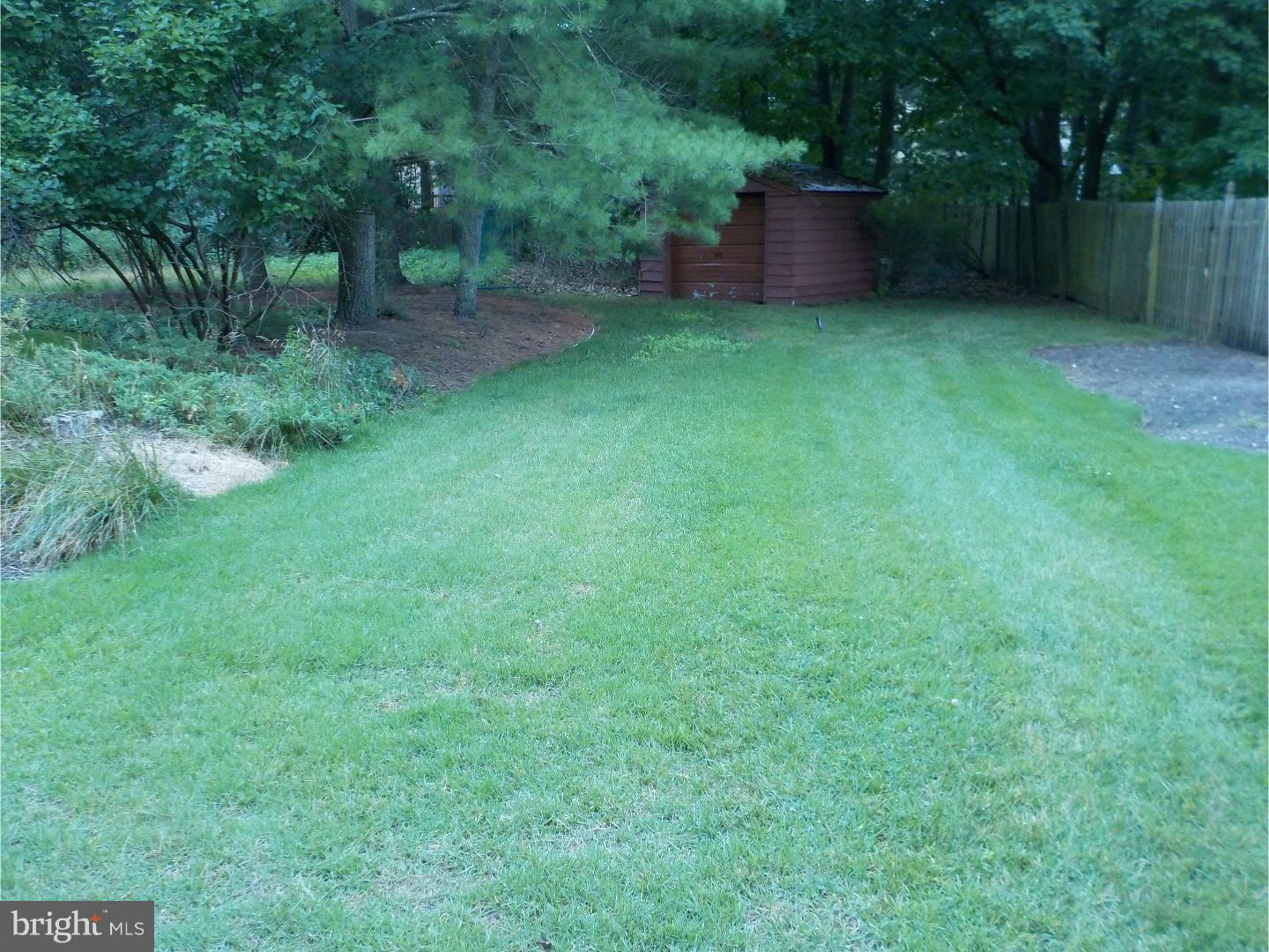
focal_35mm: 30
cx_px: 634
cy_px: 476
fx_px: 1100
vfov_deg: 46.8
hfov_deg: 60.0
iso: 280
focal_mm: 4.1
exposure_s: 1/250
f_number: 3.3
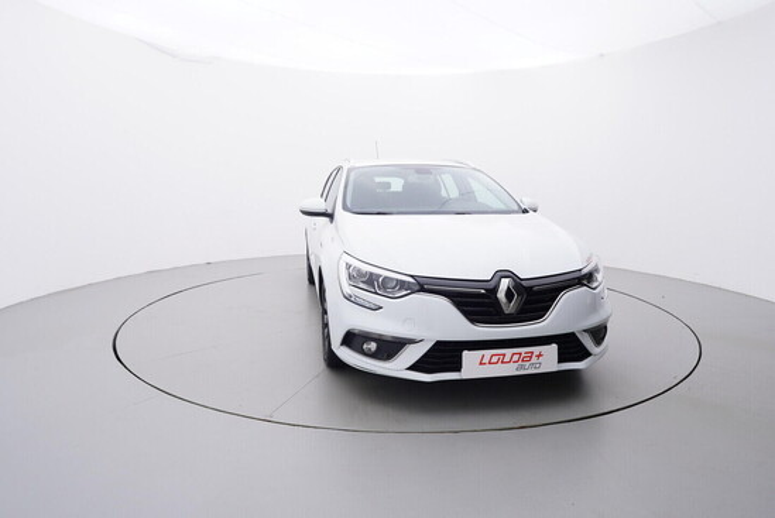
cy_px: 259
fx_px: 485
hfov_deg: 77.3
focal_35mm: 22
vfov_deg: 56.2
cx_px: 388
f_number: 5
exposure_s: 1/80
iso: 200
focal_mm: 15
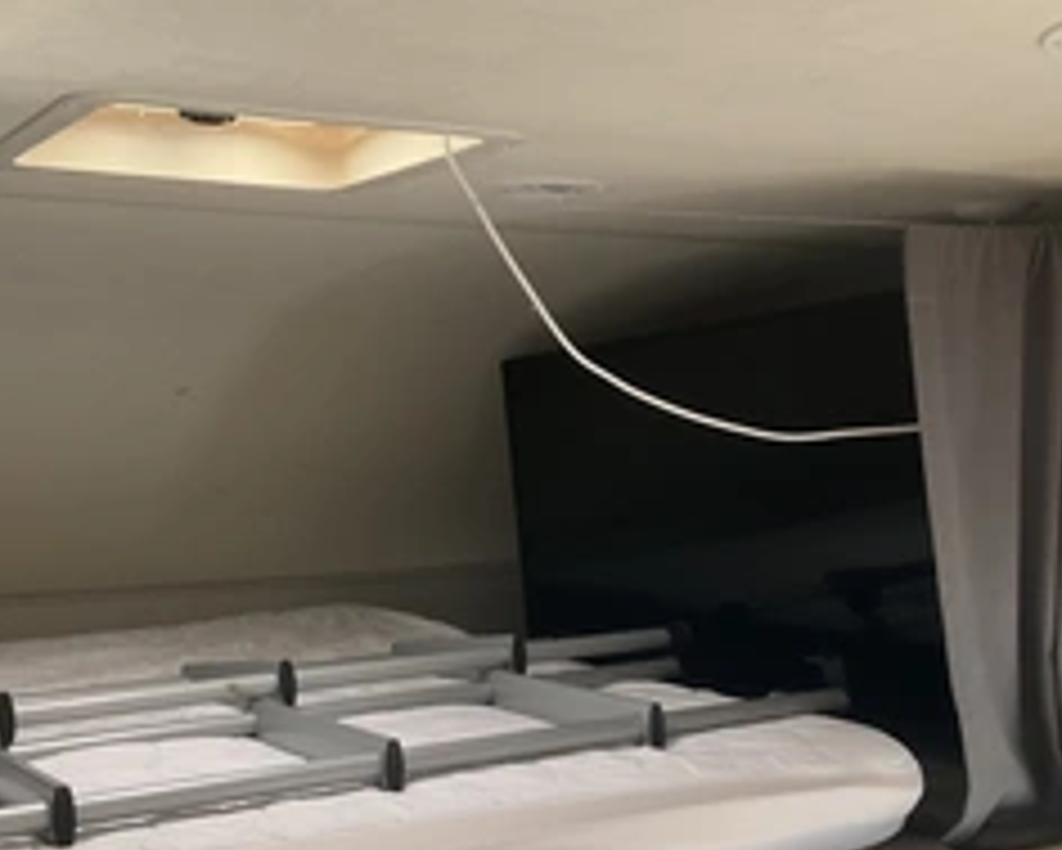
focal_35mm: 48
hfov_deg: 38.7
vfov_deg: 31.4
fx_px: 1509
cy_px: 508
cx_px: 468
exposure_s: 1/81
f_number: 1.8
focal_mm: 3
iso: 64
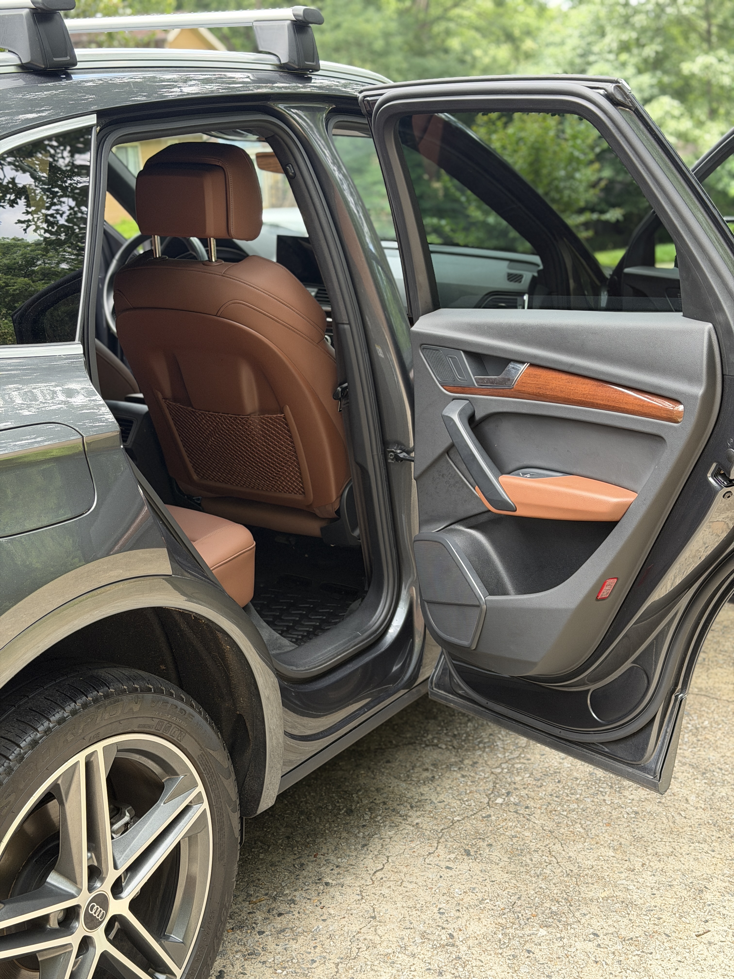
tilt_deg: -18.0
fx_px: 1357
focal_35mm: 48
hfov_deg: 30.3
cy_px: 490
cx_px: 367
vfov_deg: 39.7
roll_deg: +1.5
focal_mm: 6.76
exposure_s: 1/188
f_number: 1.78
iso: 100
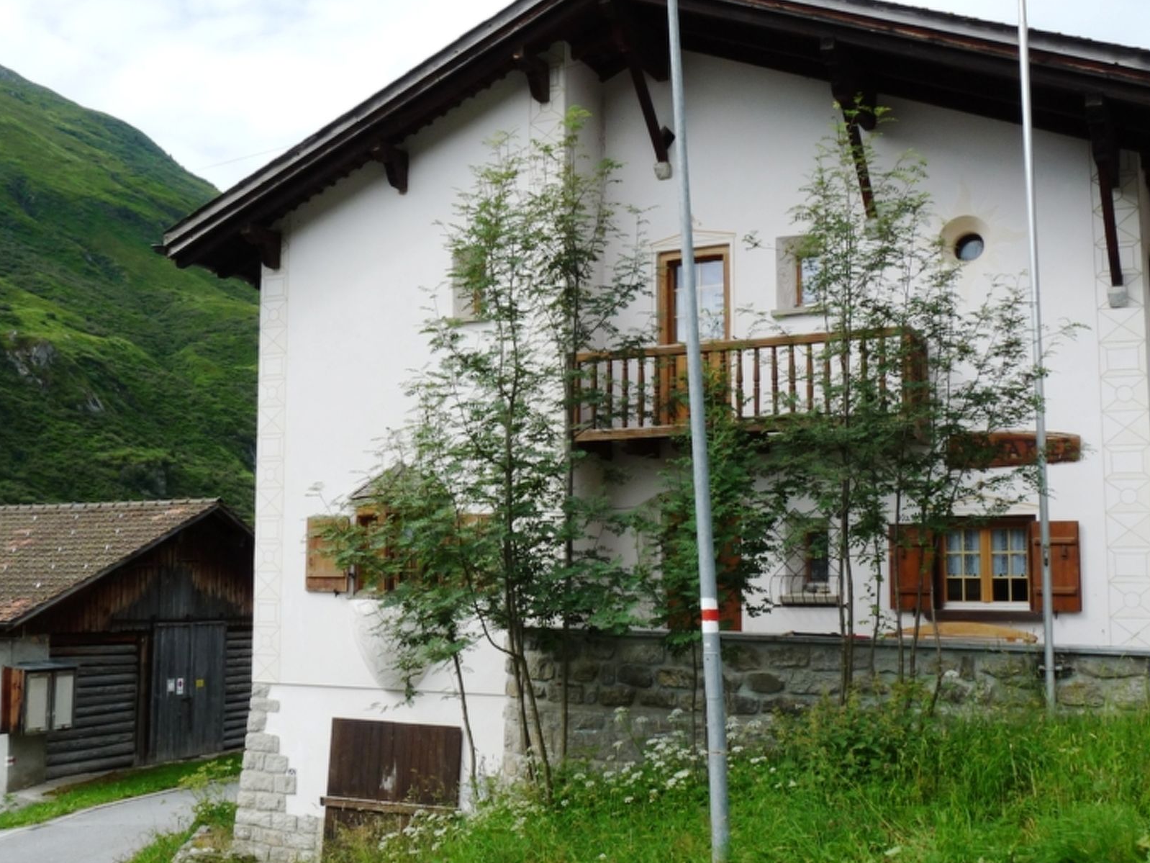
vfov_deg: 35.1
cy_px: 433
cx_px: 538
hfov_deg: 45.7
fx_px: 1362
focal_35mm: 41
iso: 100
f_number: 5.6
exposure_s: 1/250
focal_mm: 5.8
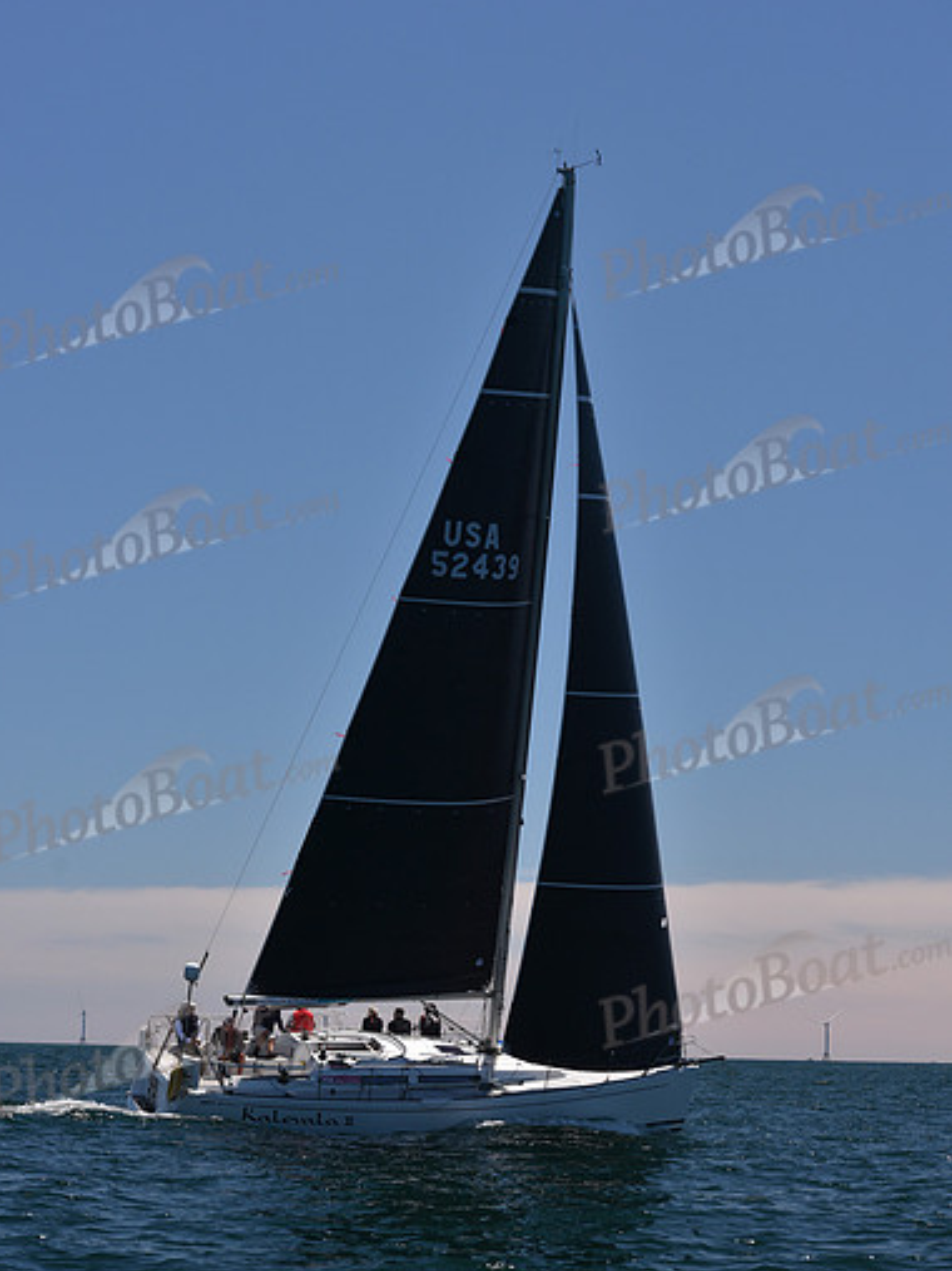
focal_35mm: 77
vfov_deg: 25.3
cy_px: 634
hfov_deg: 19.1
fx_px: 2825
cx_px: 470
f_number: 6.3
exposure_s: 1/800
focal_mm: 70
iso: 250
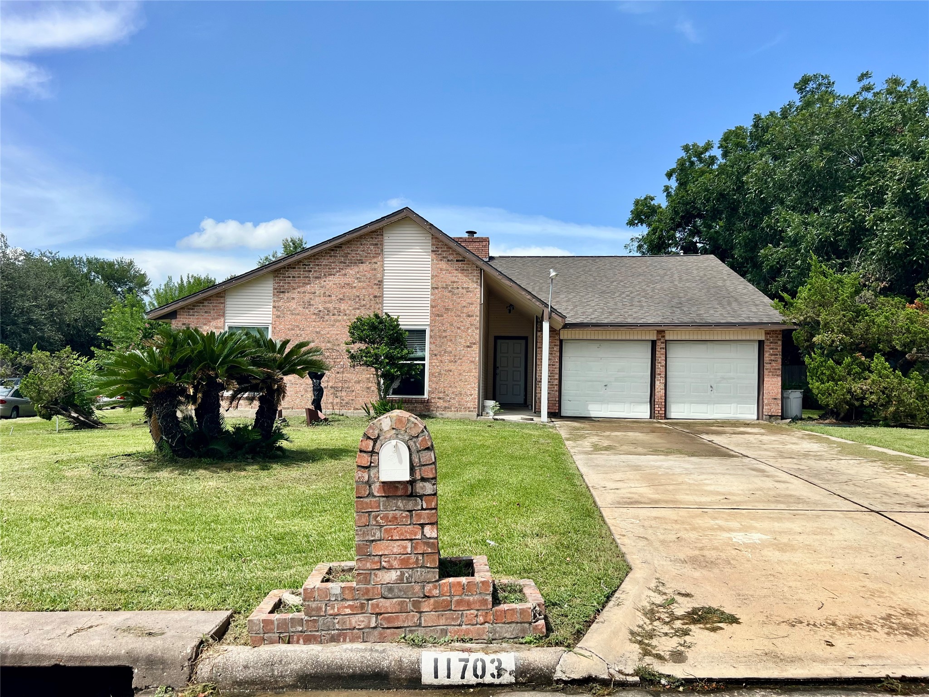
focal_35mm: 26
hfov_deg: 67.3
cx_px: 464
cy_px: 348
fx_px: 698
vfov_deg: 53.1
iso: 50
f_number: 1.5
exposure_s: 1/4115
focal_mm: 5.7
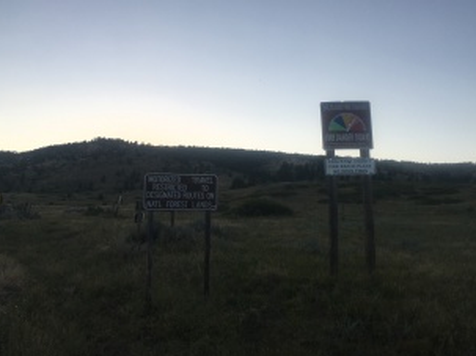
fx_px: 481
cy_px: 165
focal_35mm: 35
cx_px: 229
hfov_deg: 52.6
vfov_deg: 40.6
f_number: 2.2
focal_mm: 4.15
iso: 25
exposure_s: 1/444
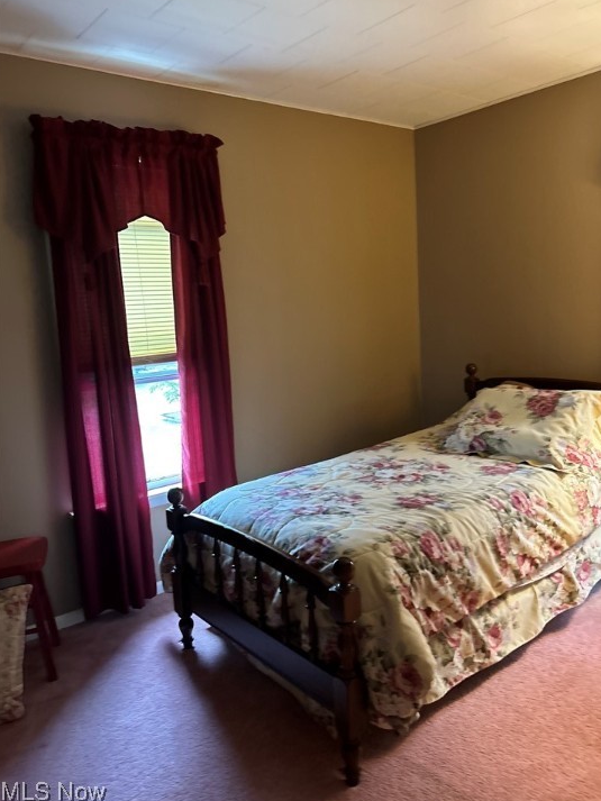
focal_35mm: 28
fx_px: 648
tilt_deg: -6.0
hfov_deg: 49.7
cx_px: 318
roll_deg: +4.3
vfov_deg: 63.4
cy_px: 385
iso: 400
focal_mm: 5.7
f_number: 1.5
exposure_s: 1/40
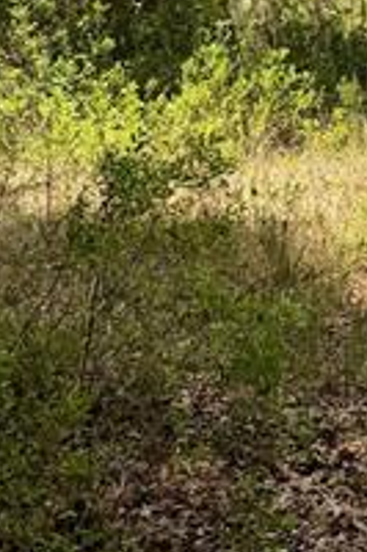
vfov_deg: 19.2
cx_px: 519
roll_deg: +0.4
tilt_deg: +5.5
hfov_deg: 13.5
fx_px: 1470
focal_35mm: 96
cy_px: -221
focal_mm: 6.76
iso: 100
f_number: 1.78
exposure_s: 1/3145
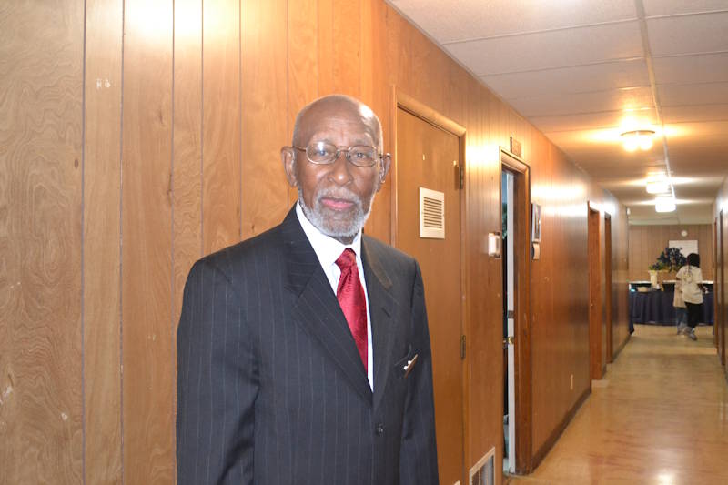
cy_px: 242
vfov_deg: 36.9
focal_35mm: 36
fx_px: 728
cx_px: 364
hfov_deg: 53.1
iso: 3200
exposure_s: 1/60
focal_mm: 24
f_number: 4
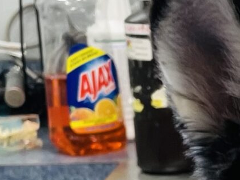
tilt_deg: -17.8
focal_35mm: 157
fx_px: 1089
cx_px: 377
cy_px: 287
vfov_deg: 9.2
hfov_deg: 11.9
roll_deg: +1.3
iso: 64
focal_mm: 4.2
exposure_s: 1/60
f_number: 1.6
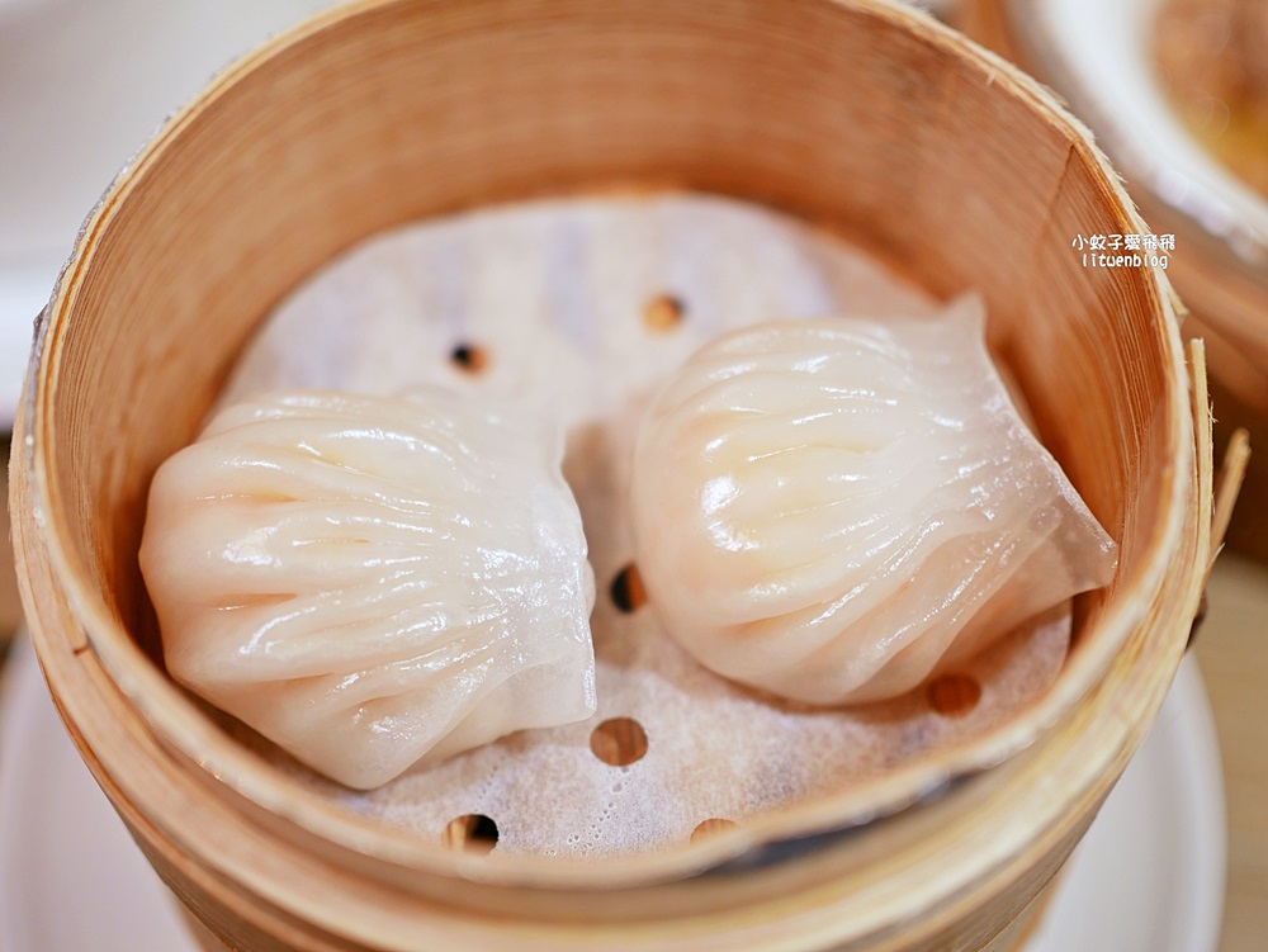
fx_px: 1832
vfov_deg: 29.1
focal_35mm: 50
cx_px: 634
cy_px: 476
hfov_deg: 38.2
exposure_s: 1/160
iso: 200
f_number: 1.8
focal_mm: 25
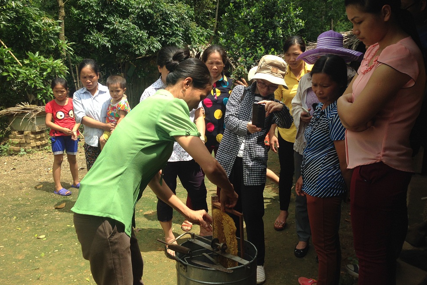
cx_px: 213
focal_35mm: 35
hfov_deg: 54.4
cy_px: 138
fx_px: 415
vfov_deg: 37.8
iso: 50
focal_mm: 4.12
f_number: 2.4
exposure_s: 1/834
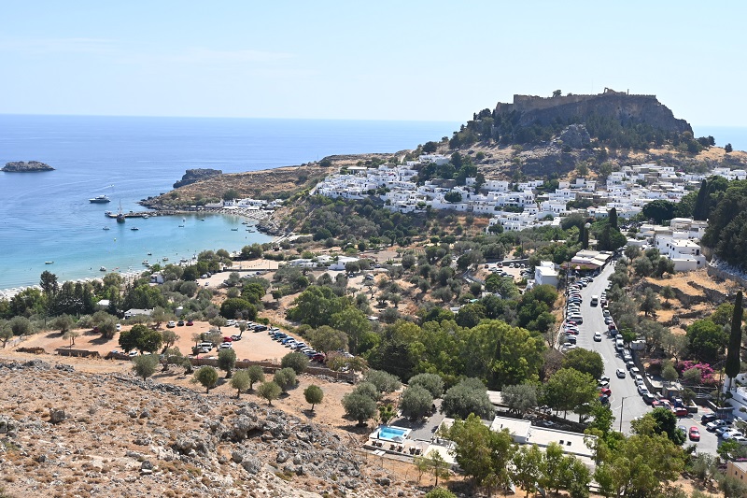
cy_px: 249
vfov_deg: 39.1
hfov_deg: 56.2
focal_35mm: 34
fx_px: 700
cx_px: 374
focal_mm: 22.5
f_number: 5
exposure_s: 1/1000
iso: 140
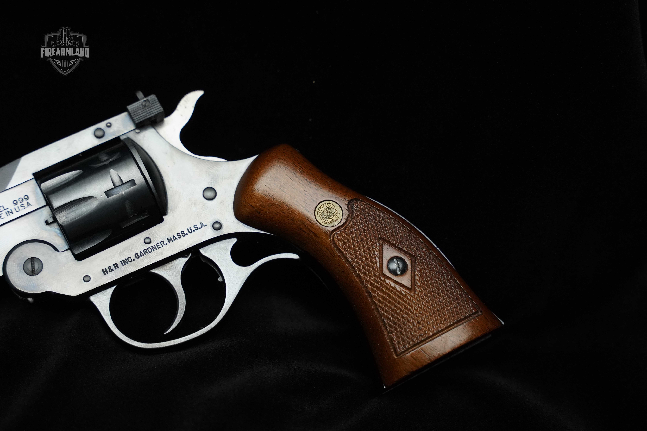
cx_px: 324
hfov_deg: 32.4
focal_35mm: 62
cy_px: 216
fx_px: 1114
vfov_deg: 21.9
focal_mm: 62
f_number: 6.3
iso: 8000
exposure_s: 1/320
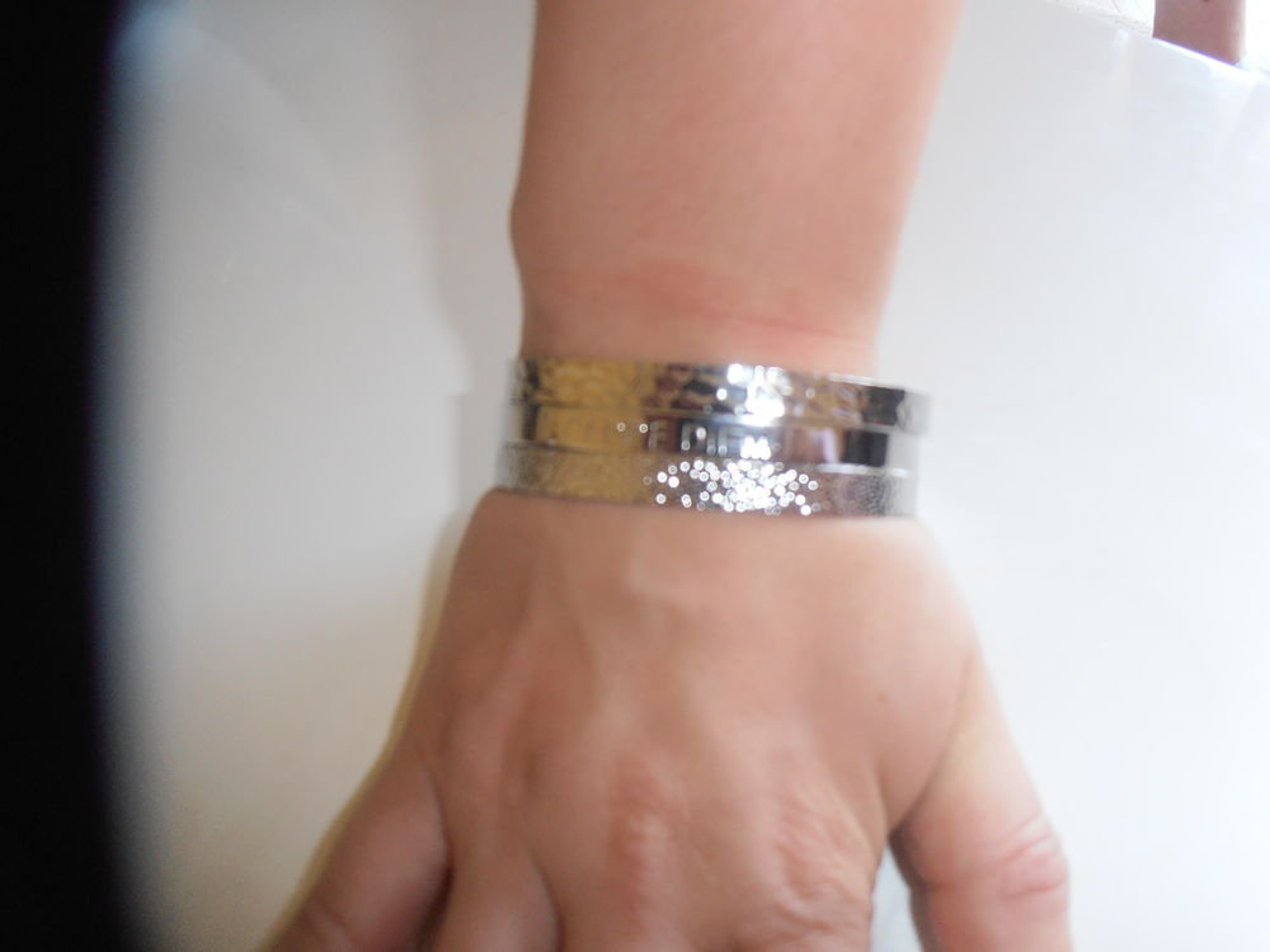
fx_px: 881
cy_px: 476
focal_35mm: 24
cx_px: 635
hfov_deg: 71.6
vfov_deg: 56.8
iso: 125
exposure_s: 1/30
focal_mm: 4.2
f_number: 3
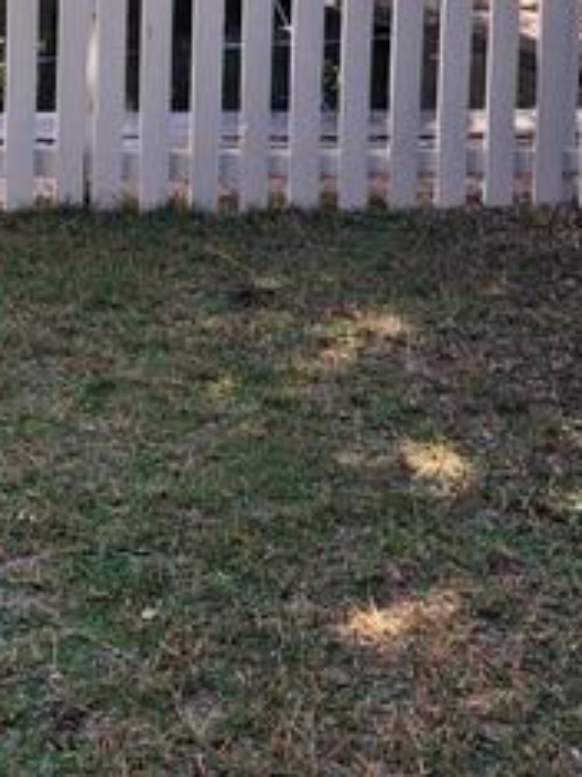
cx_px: -218
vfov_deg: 22.0
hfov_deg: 16.2
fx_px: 1907
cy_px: -40
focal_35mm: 85
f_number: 1.8
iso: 32
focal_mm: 4.69
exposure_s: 1/576
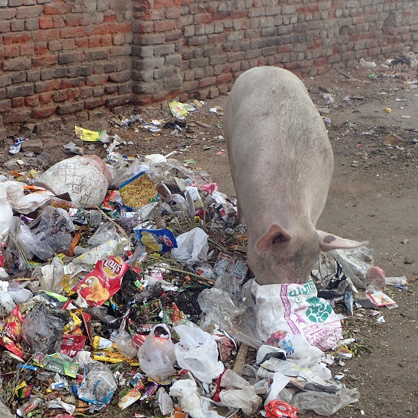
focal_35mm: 63
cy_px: 242
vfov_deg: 27.3
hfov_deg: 27.3
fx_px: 861
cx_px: 173
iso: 100
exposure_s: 1/200
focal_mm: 7.34
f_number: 4
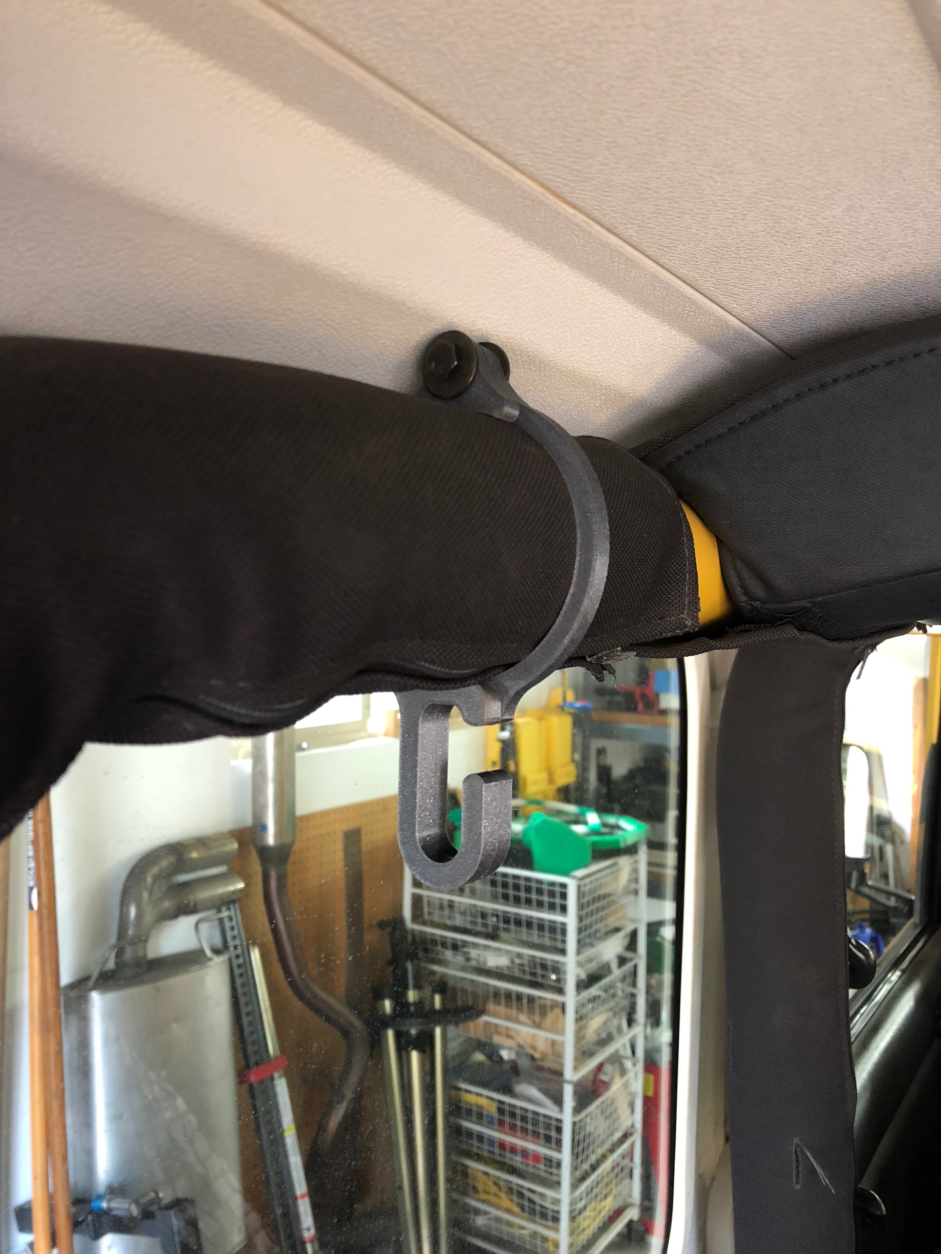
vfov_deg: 63.4
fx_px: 1015
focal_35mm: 28
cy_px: 627
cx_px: 470
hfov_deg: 49.7
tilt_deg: +1.4
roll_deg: +0.0
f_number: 1.8
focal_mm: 3.99
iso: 100
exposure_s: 1/7
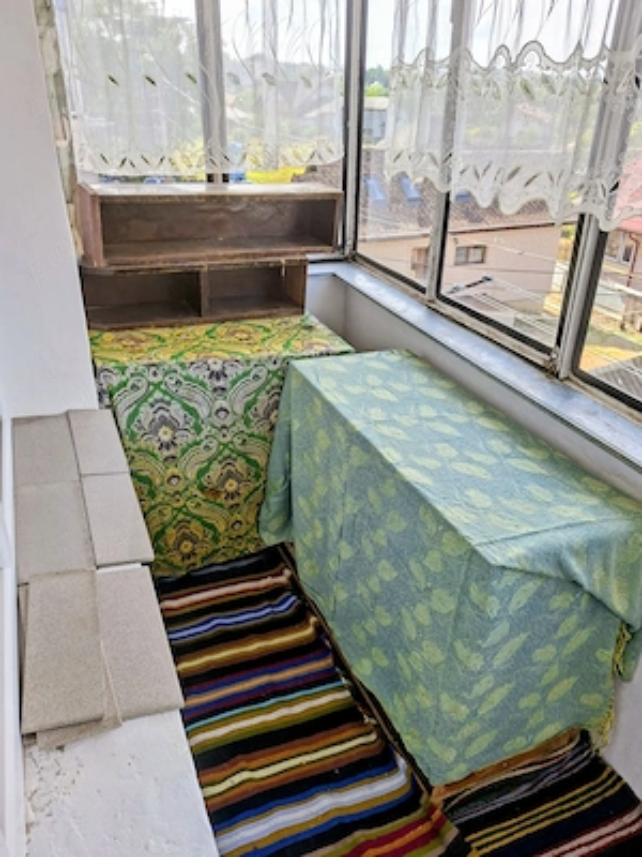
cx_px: 321
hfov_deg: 58.9
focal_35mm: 23
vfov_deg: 73.9
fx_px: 569
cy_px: 428
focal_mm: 5.54
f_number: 1.8
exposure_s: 1/556
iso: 50
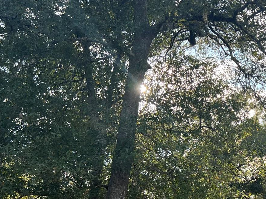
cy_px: 146
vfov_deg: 23.8
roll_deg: +0.1
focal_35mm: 61
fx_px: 469
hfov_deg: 29.7
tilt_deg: +13.1
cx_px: 262
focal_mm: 5.7
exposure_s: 1/1553
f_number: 1.5
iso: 50
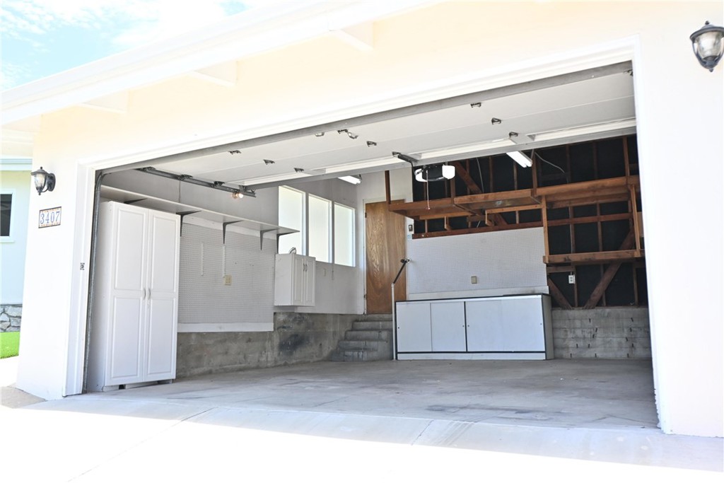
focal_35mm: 31
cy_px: 242
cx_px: 362
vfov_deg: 42.7
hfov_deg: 60.7
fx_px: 618
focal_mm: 20.5
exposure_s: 1/400
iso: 500
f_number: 6.3
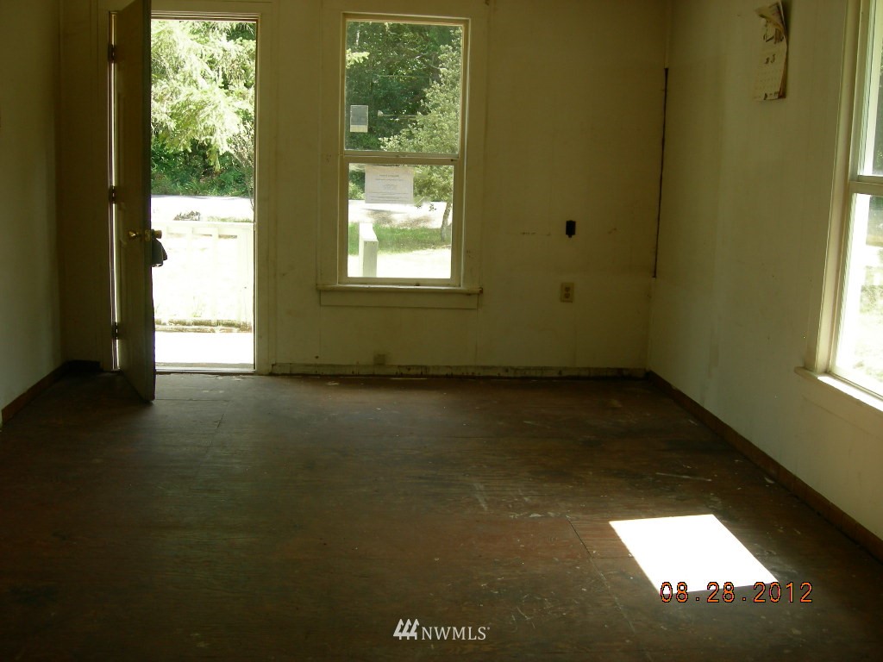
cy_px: 331
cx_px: 442
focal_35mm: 36
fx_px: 918
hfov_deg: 51.4
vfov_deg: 39.7
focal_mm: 7.5
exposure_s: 1/74.8
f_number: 3.4
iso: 64
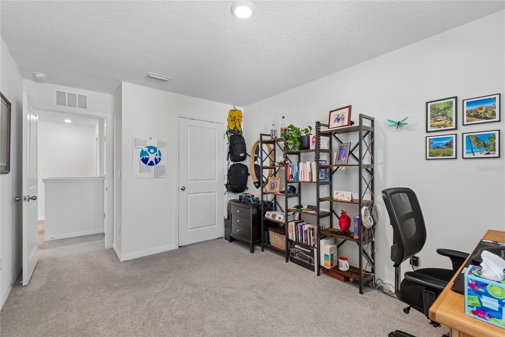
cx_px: 252
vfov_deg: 77.3
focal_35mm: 15
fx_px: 210
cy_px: 168
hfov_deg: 100.4
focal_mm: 10
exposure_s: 1/1.67
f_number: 7.1
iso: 100
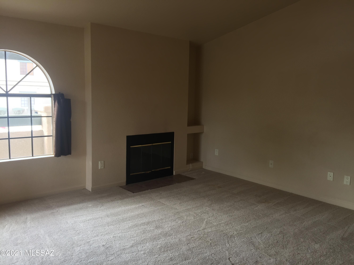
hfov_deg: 61.7
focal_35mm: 29
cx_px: 177
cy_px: 132
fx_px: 297
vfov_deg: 48.2
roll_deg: -1.7
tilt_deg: -6.3
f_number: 2.2
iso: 32
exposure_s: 1/40
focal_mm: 4.15
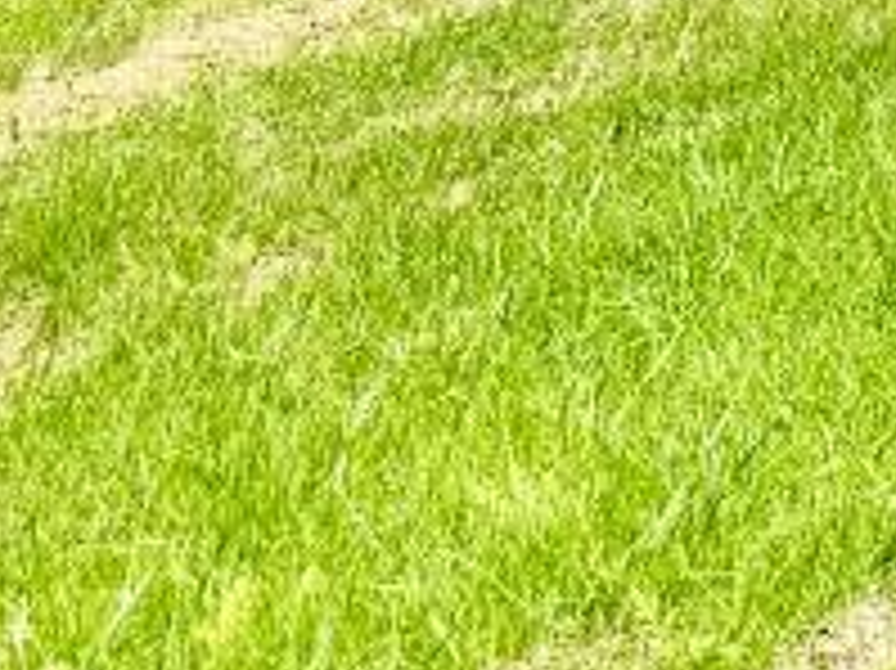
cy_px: -1216
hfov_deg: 8.8
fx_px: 4682
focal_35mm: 181
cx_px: 2774
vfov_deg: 7.4
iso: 80
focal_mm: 6.76
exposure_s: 1/1980
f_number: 1.78
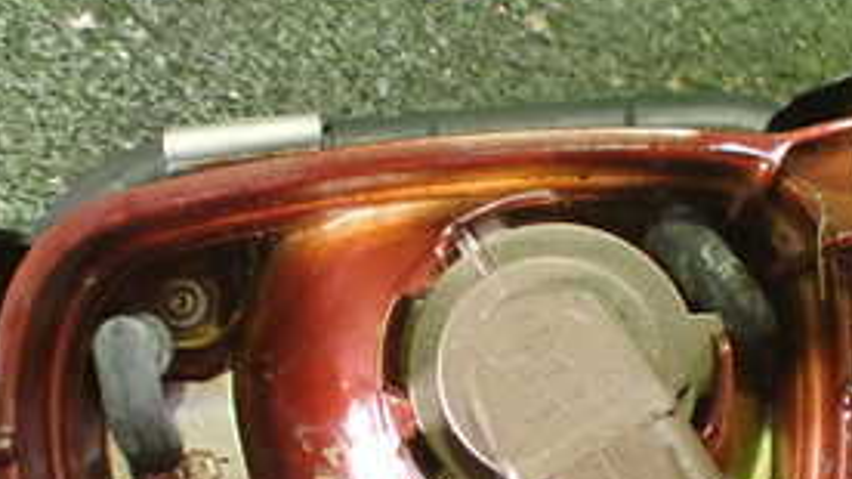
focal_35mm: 71
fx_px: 1603
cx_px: 414
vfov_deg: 16.8
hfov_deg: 29.8
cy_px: 402
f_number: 2.3
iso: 800
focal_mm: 5.4
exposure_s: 1/30
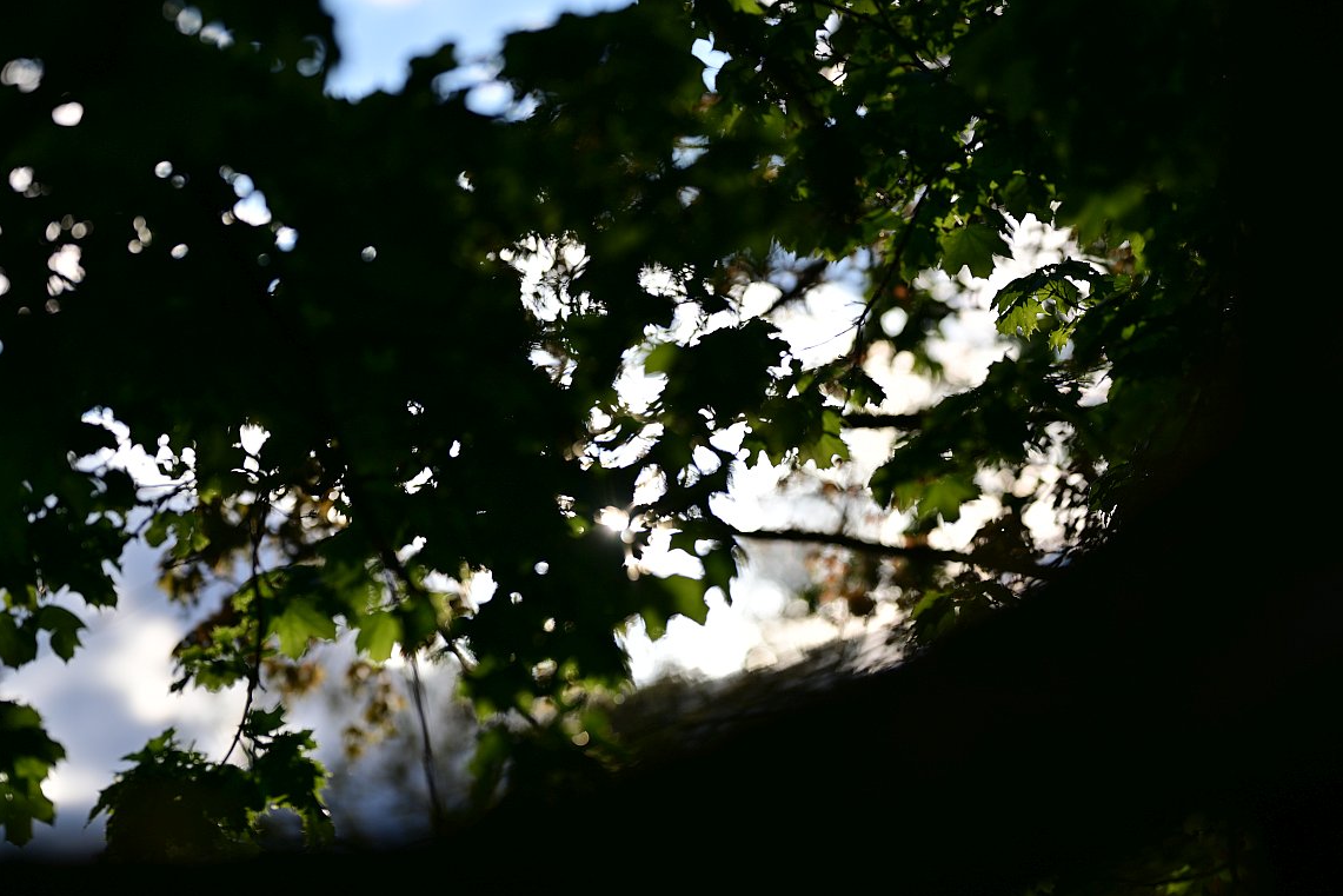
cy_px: 431
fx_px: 5298
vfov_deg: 9.7
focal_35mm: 142
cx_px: 702
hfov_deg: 14.4
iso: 64
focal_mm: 135
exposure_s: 1/8000
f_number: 1.8
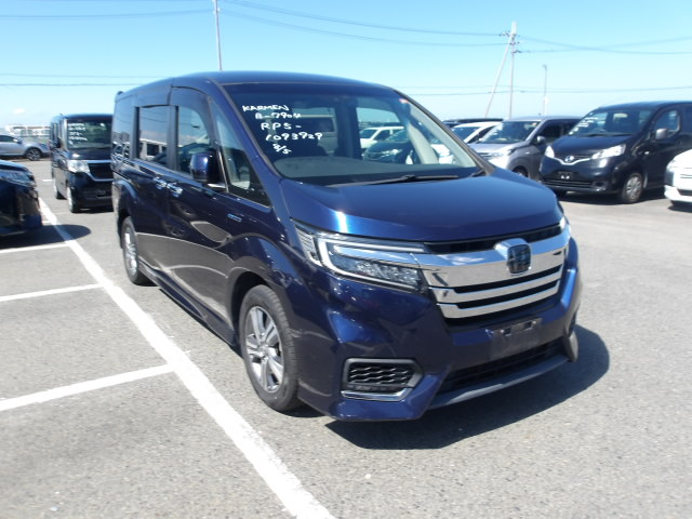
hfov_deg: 65.3
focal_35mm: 27
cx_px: 346
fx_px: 540
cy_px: 260
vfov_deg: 51.4
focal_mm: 4.9
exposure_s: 1/60
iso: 100
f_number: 10.4
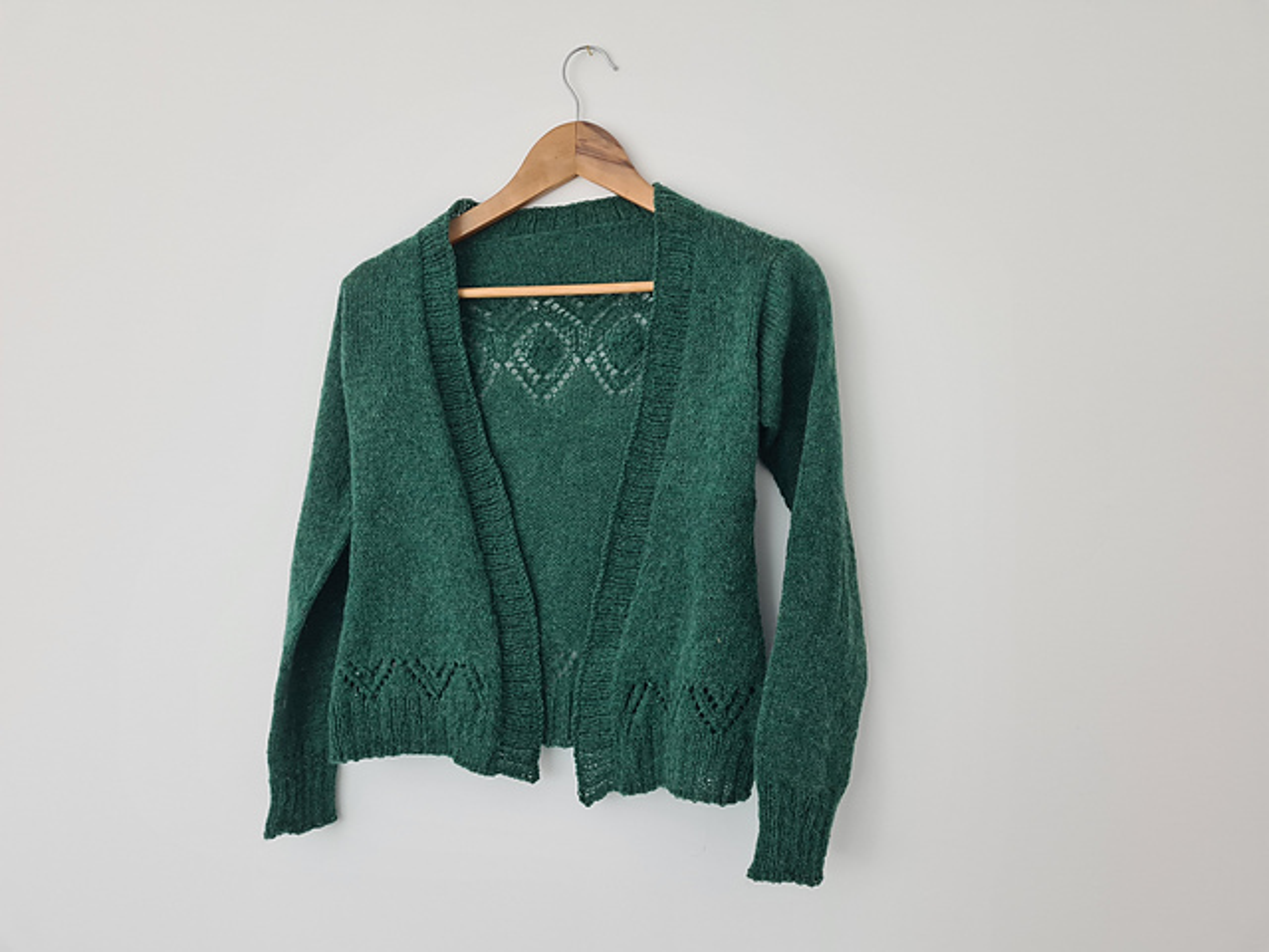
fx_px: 953
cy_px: 476
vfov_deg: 53.1
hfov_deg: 67.3
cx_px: 634
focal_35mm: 26
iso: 100
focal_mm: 5.4
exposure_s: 1/50
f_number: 1.8
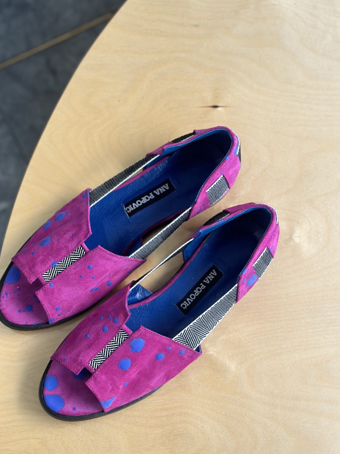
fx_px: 786
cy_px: 261
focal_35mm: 60
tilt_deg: -77.2
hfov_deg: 24.4
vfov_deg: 32.1
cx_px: 147
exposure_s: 1/121
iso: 100
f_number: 1.78
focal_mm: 6.86
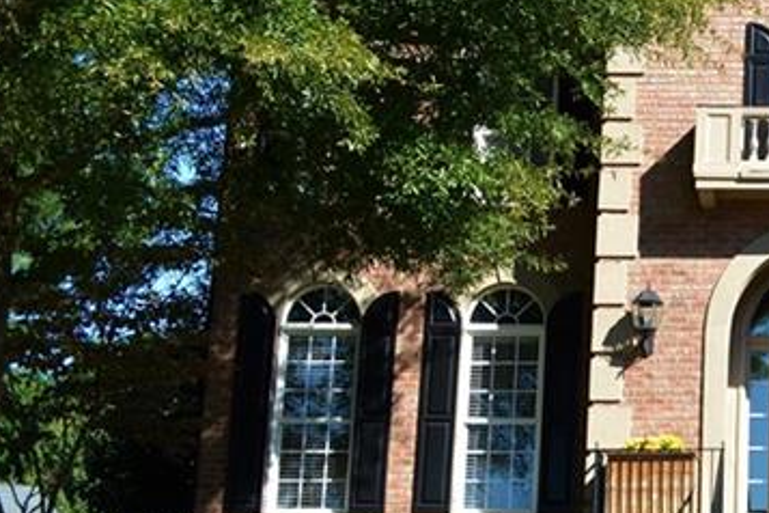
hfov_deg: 20.9
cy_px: 157
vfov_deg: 15.8
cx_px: 1073
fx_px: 1837
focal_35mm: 86
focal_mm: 20
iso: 100
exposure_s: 1/200
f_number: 7.1
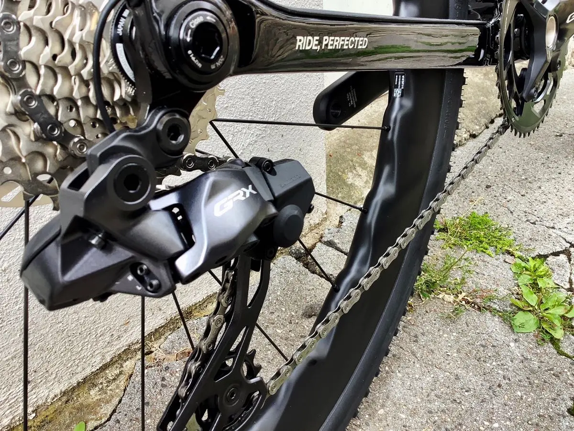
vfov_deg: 45.4
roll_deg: +4.6
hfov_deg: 58.4
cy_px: 216
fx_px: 514
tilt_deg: -31.0
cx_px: 287
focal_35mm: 31
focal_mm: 3.3
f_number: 2.4
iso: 32
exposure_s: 1/120
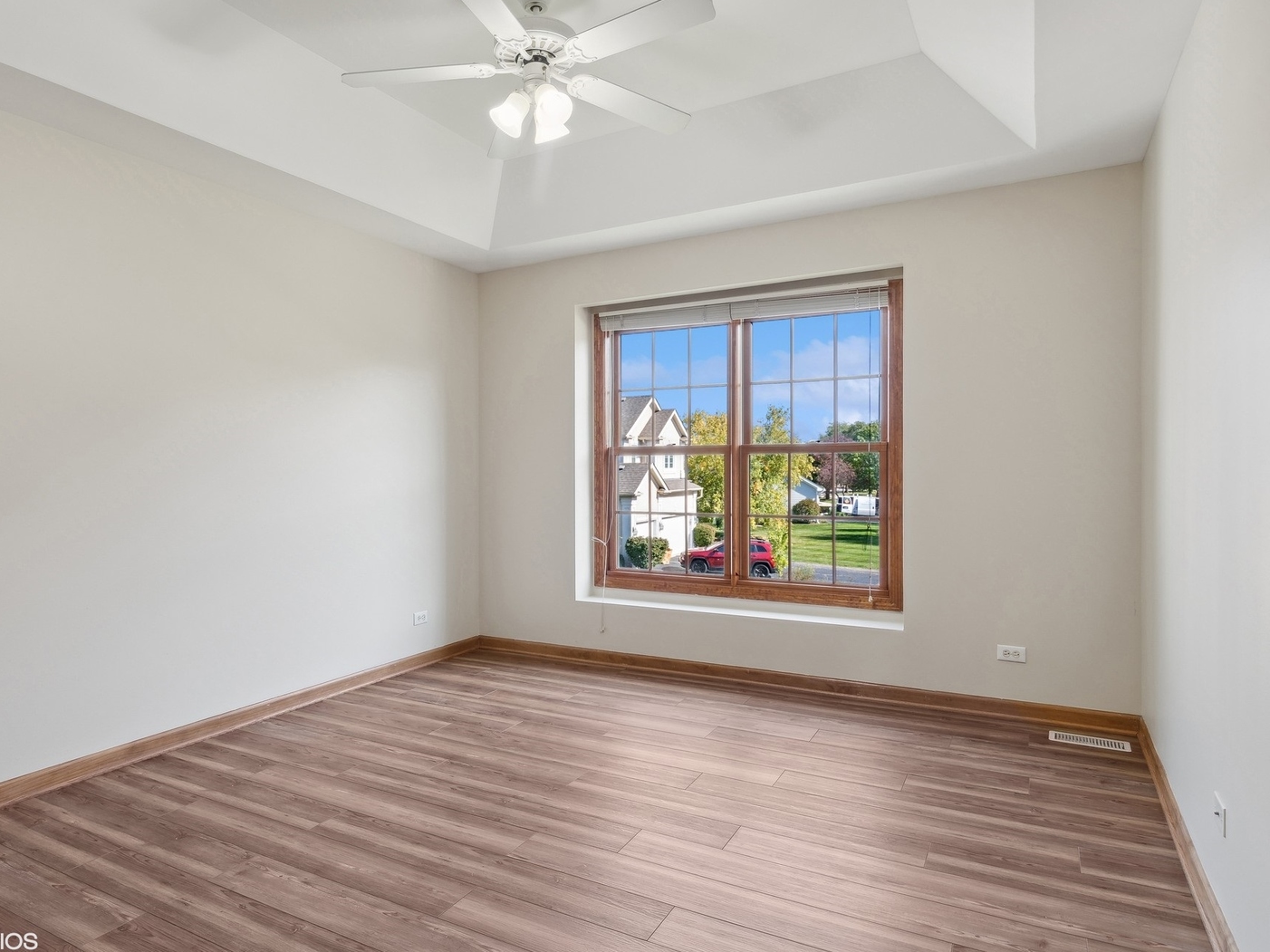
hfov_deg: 81.6
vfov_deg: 66.0
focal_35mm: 20
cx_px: 583
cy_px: 472
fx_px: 734
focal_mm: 12
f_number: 8
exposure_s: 1/10
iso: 250
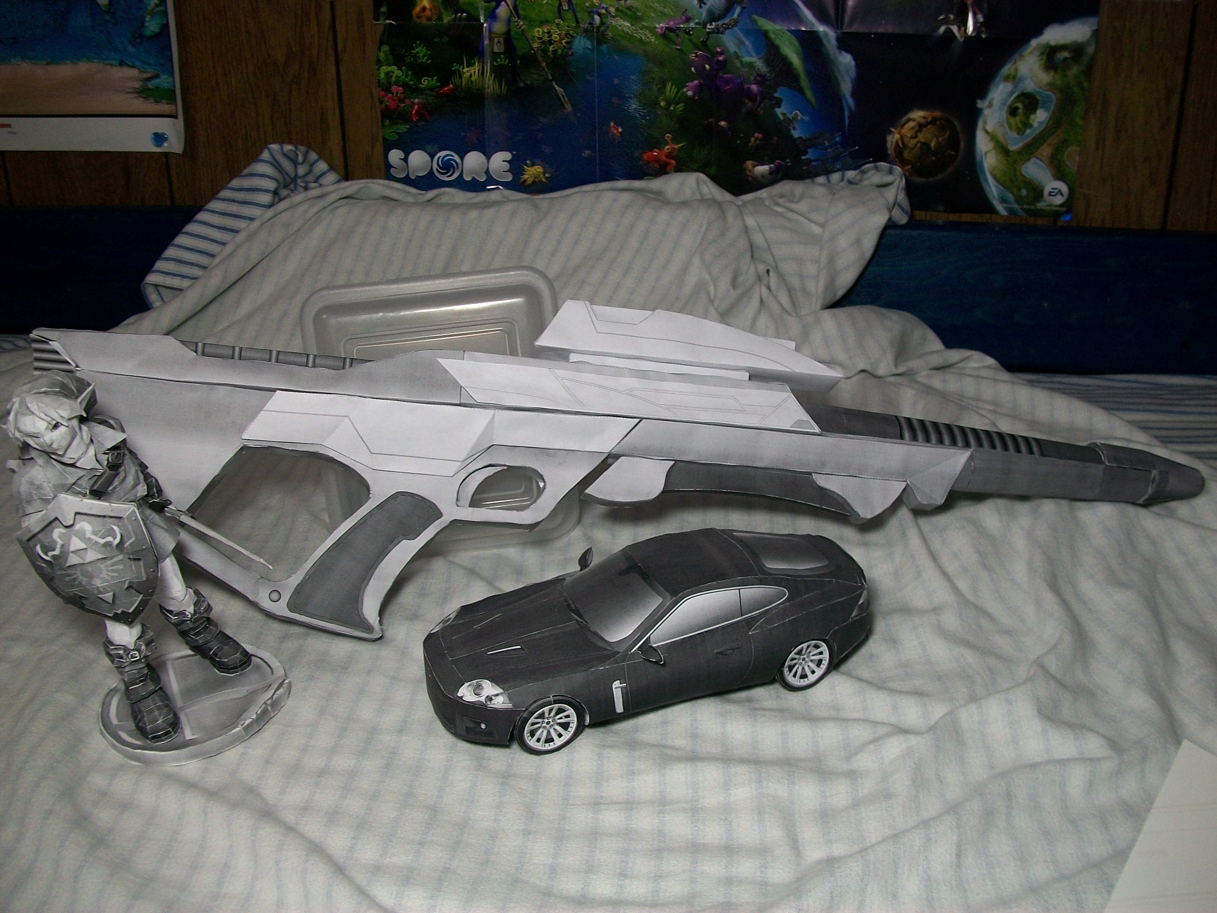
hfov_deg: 56.8
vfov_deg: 44.2
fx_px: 1125
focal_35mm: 32
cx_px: 608
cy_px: 456
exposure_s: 1/30
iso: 91
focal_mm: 5.7
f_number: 2.9
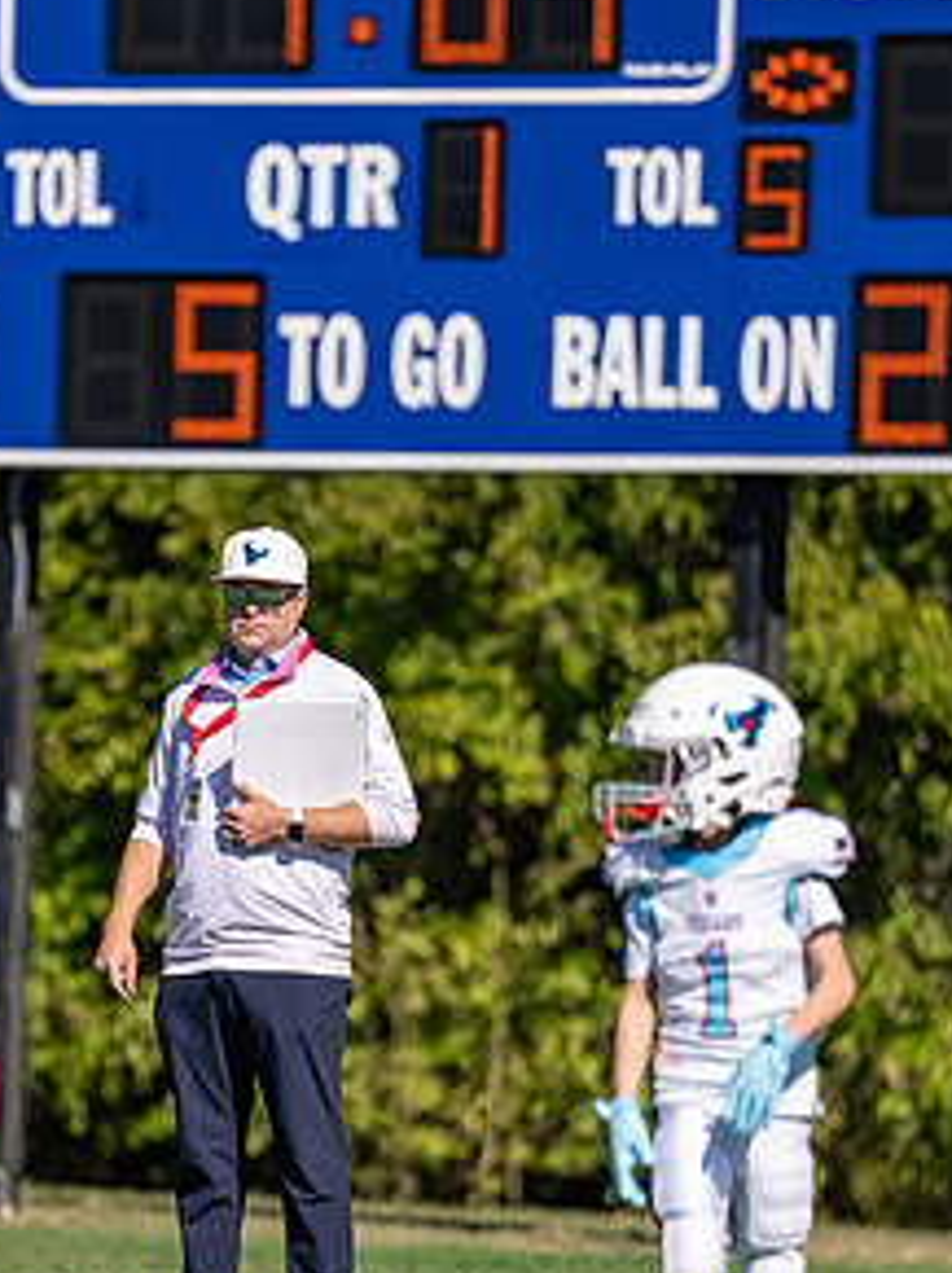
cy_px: 800
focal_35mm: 457
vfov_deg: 4.3
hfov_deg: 3.2
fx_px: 16782
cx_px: 241
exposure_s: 1/2500
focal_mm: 200
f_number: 2.8
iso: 100
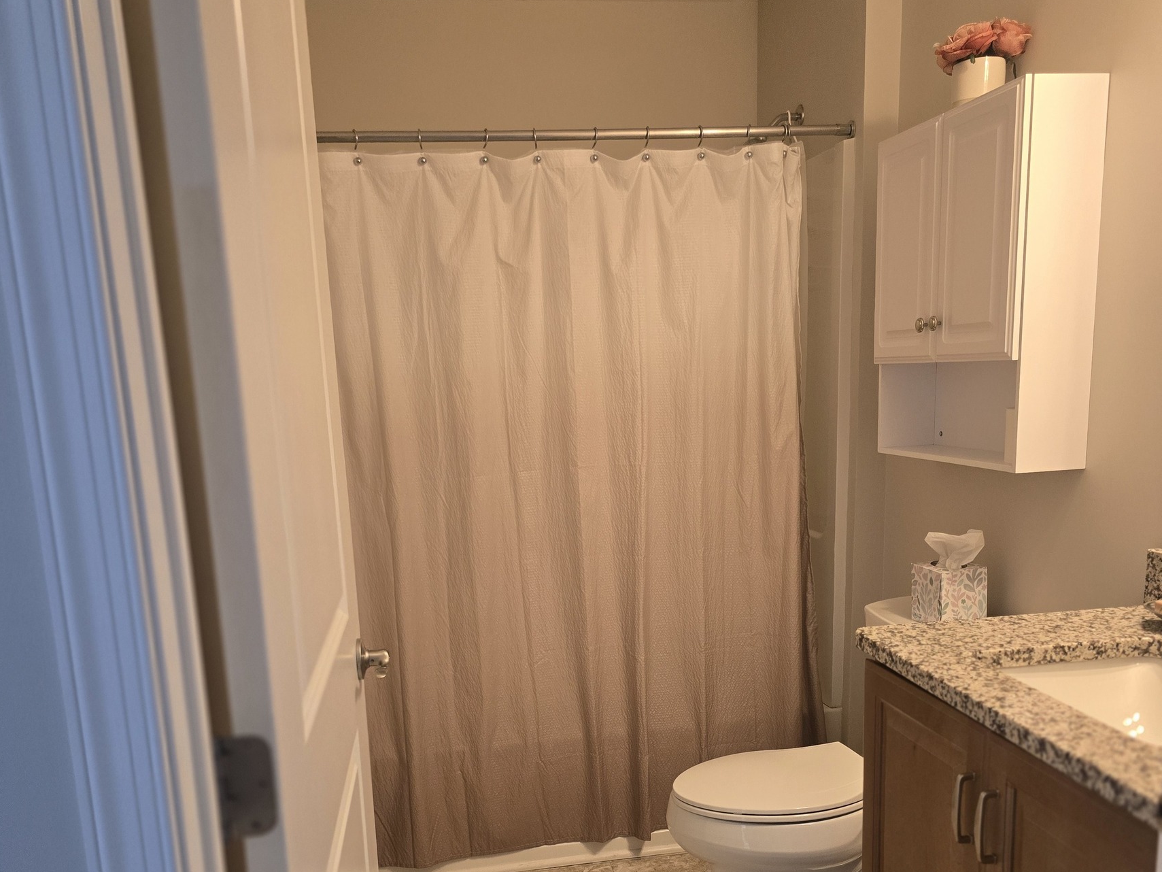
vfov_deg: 44.8
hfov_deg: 58.3
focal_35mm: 31
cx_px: 579
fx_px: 1041
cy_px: 581
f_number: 1.7
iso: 250
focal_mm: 6.3
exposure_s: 1/120
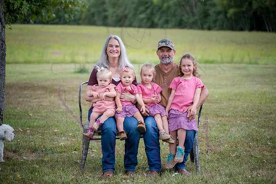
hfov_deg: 25.4
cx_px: 138
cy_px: 92
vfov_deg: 17.1
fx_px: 613
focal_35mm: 80
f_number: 2.8
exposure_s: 1/640
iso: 400
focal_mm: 80
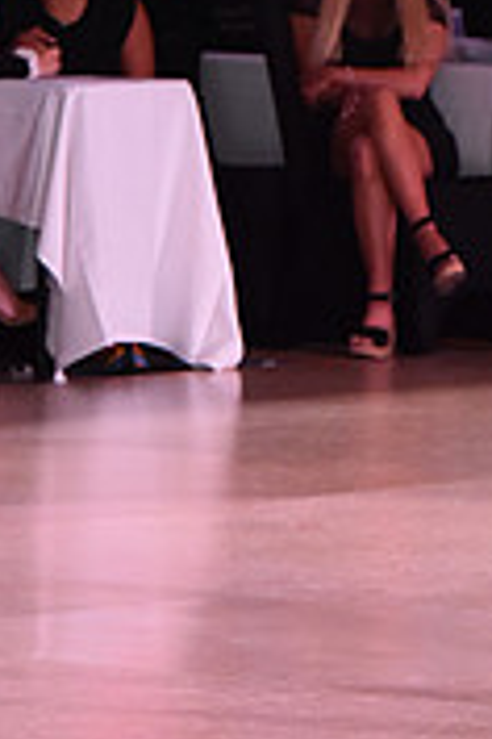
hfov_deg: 3.1
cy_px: -188
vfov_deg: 4.6
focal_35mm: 443
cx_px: 728
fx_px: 9081
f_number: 5.6
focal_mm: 135
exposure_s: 1/320
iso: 2500
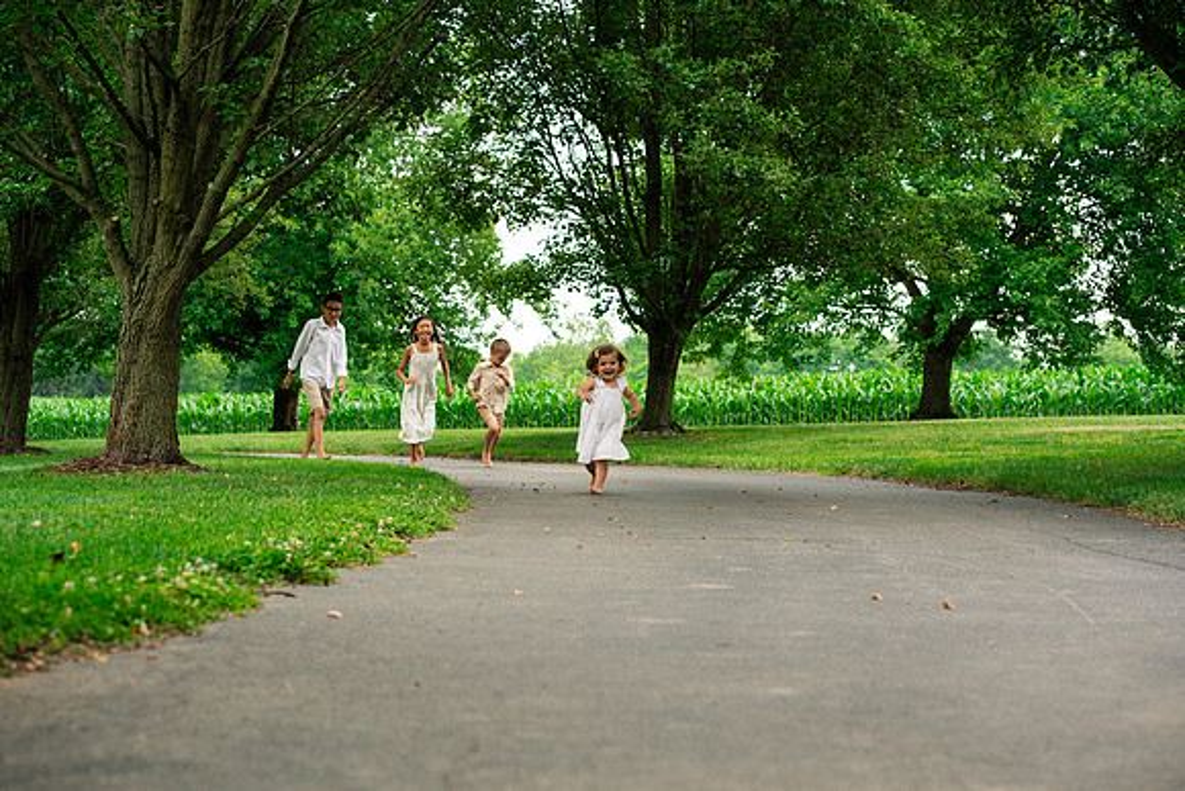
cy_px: 396
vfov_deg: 16.1
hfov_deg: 23.9
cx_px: 592
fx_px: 2798
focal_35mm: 85
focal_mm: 85
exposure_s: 1/320
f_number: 5
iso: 500
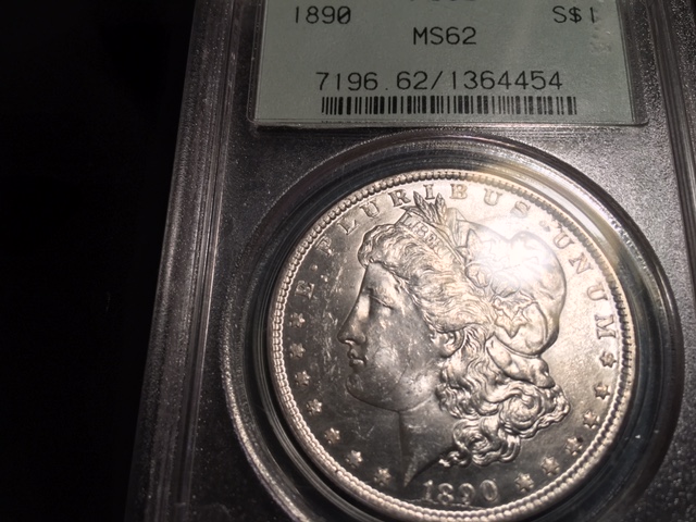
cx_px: 348
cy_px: 261
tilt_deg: -69.7
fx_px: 583
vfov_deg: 48.2
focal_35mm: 29
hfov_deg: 61.7
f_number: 2.2
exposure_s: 1/60
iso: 25
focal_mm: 4.15
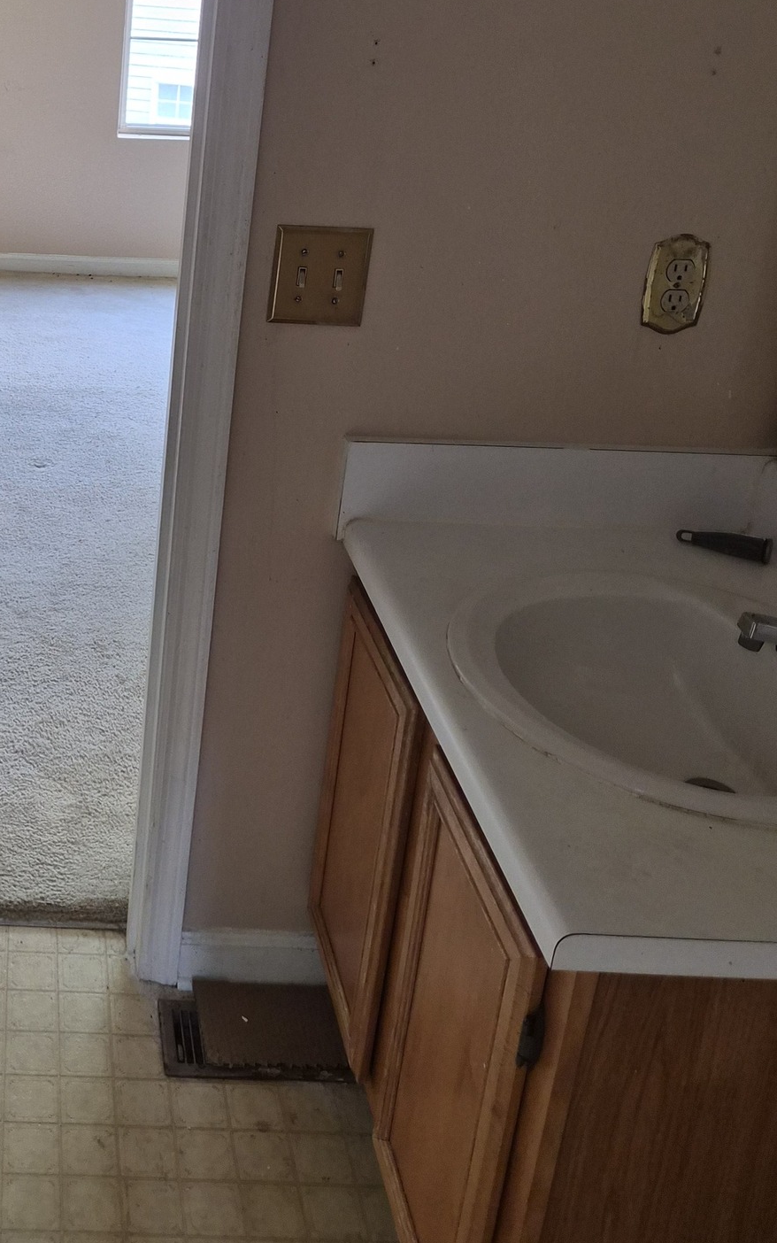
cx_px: 27
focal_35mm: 40
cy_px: 398
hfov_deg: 30.1
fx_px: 1355
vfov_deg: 48.3
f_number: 1.8
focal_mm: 5.4
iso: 250
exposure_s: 1/120
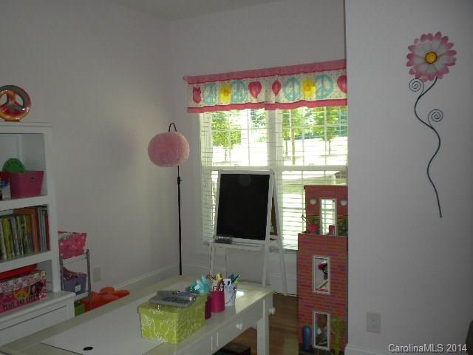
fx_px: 506
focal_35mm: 37
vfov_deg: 38.7
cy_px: 178
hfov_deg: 50.1
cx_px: 236
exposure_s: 1/63.7
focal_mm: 6.6
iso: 116
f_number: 3.5
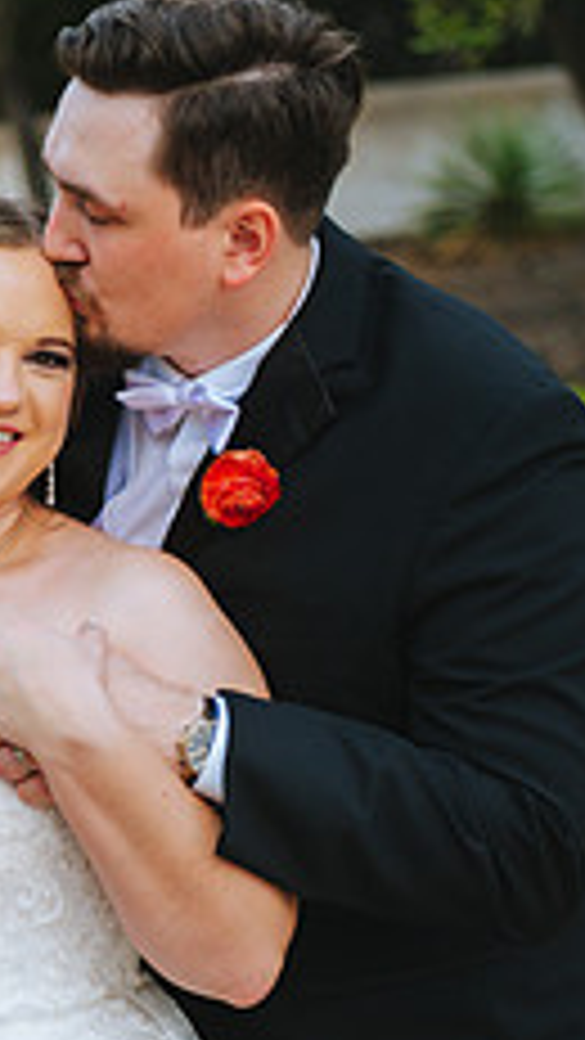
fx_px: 3143
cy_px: 644
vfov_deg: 18.8
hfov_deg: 10.6
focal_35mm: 114
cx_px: 43
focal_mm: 56
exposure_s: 1/400
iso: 1250
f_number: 2.8
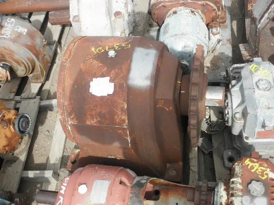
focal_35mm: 44
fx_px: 348
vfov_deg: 32.9
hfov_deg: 42.9
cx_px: 137
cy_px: 102
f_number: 3.4
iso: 64
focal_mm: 7.9
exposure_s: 1/400
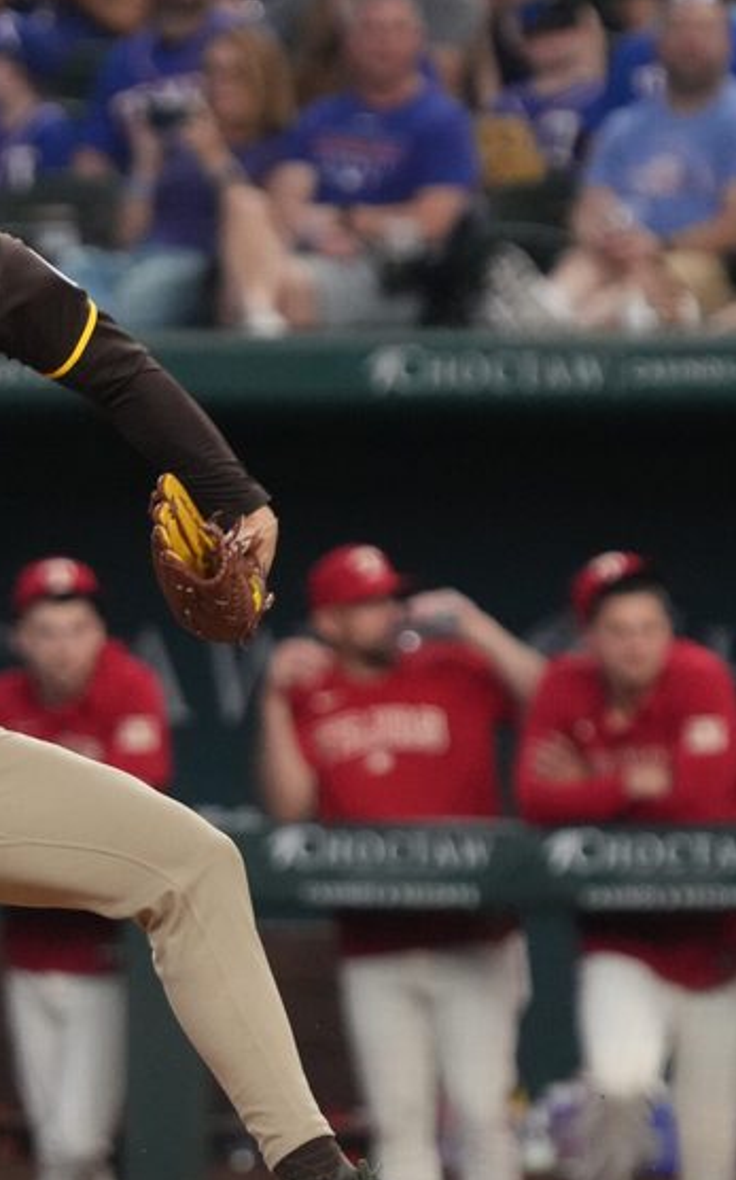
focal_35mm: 759
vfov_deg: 2.8
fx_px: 24384
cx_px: -142
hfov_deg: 1.7
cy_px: 640
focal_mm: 404
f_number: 6.3
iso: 6400
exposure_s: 1/1600
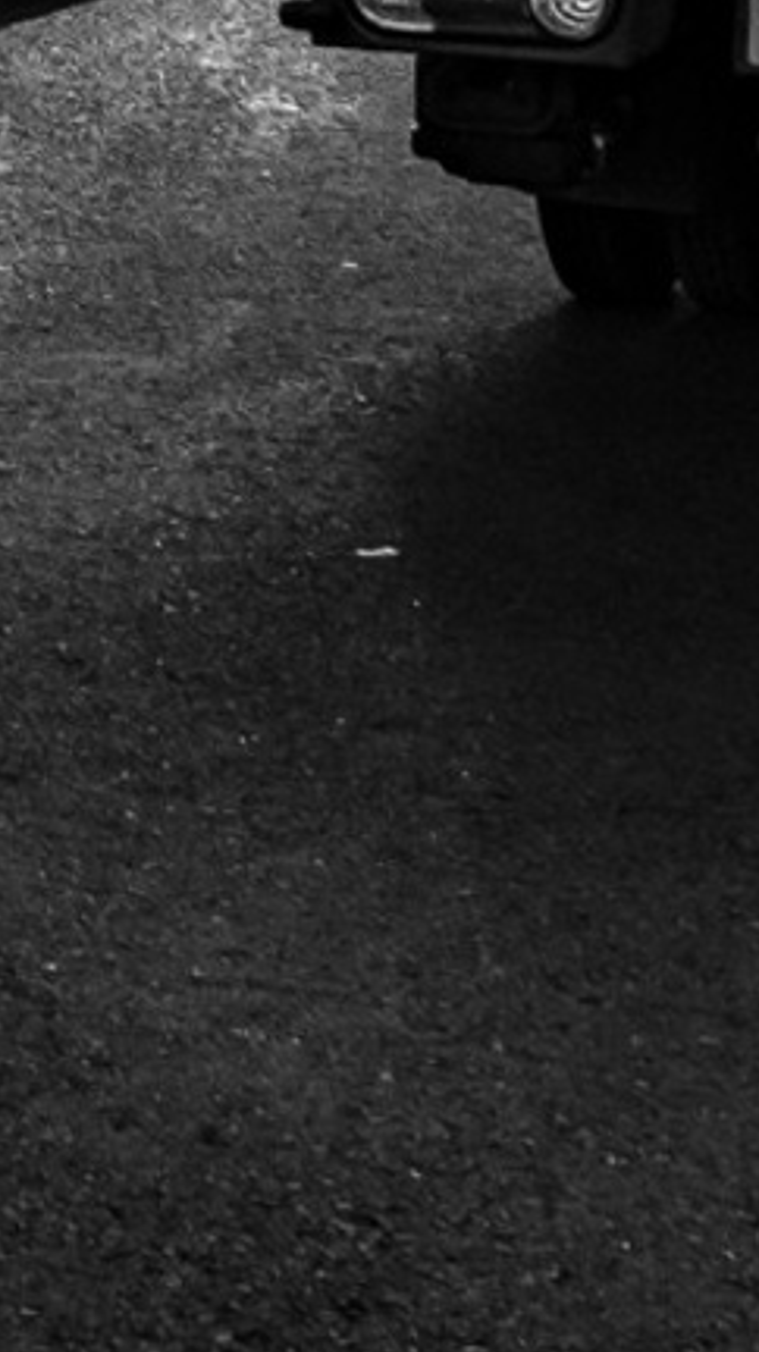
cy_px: -1750
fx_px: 6019
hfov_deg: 7.0
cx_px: -684
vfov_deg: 11.1
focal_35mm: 168
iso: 200
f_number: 5.6
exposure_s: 1/500
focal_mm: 16
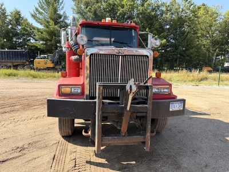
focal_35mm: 24
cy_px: 86
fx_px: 159
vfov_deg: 56.8
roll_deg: +0.9
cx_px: 114
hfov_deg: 71.6
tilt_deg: -6.2
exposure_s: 1/1653
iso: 80
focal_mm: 6.76
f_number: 1.78
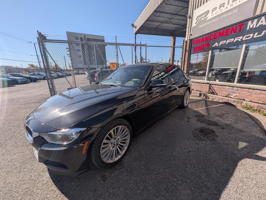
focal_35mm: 13
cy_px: 100
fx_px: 100
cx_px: 133
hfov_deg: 106.2
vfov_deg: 89.9
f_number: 2.2
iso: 30
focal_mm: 1.54
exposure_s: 1/1832
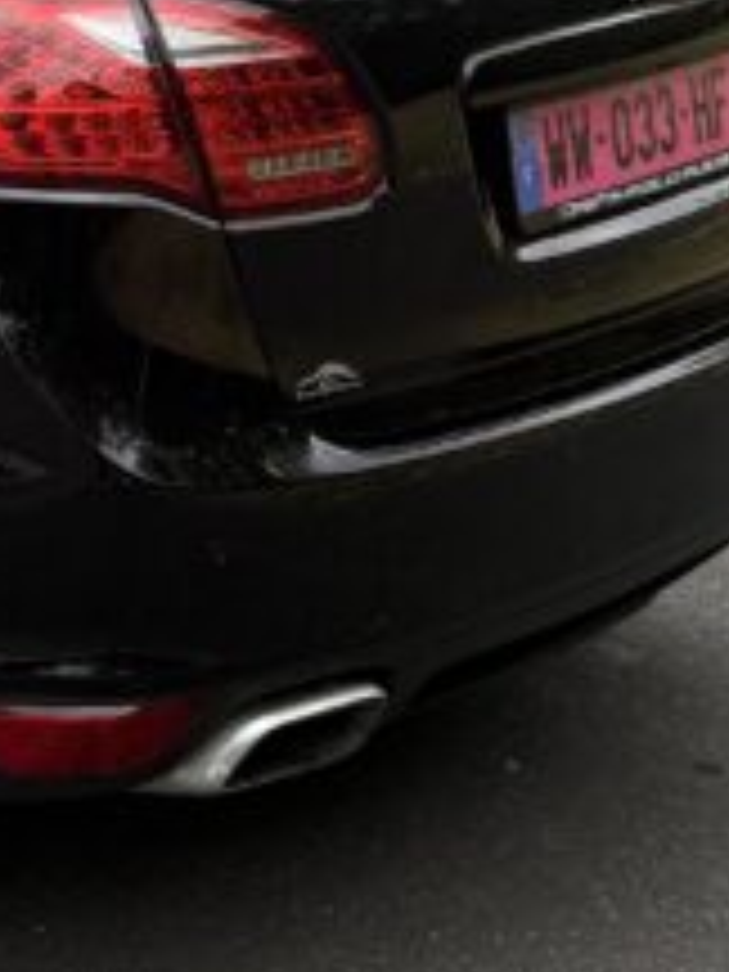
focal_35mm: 114
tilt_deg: -1.4
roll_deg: -0.6
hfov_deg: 12.3
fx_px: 3201
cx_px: -387
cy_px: -364
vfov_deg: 16.2
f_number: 1.78
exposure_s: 1/1901
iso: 100
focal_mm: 6.76
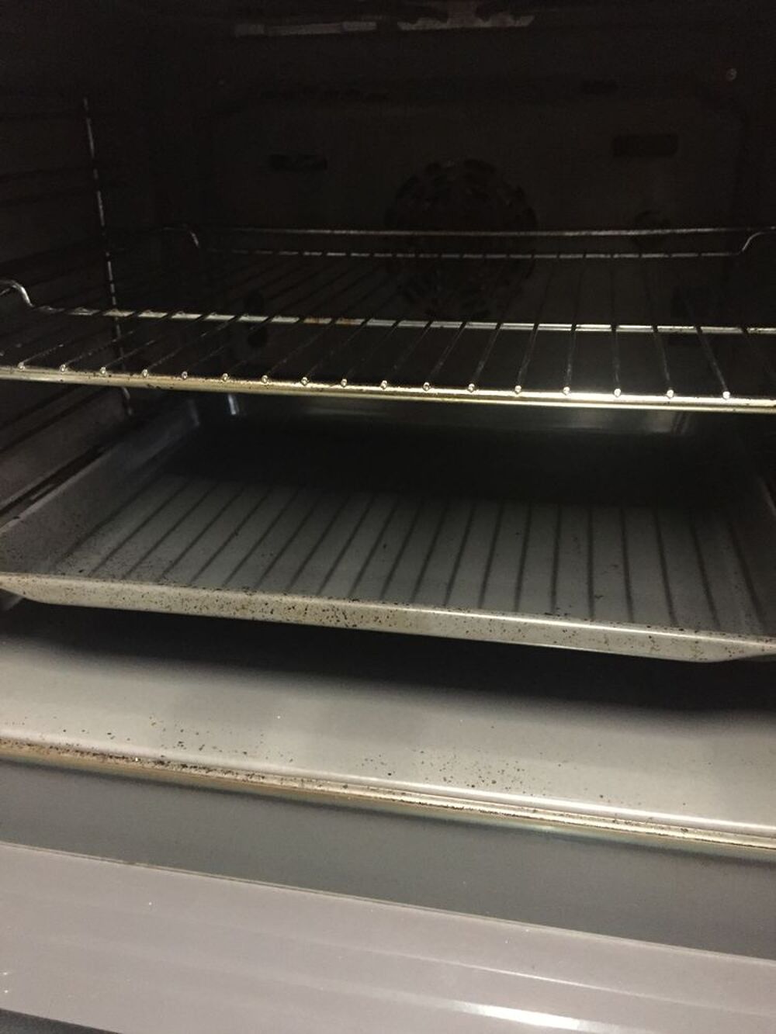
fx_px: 867
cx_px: 388
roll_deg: +3.2
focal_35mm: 29
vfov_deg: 61.7
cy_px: 517
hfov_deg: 48.2
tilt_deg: -24.2
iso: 800
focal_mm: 4.15
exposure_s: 1/17
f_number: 2.2
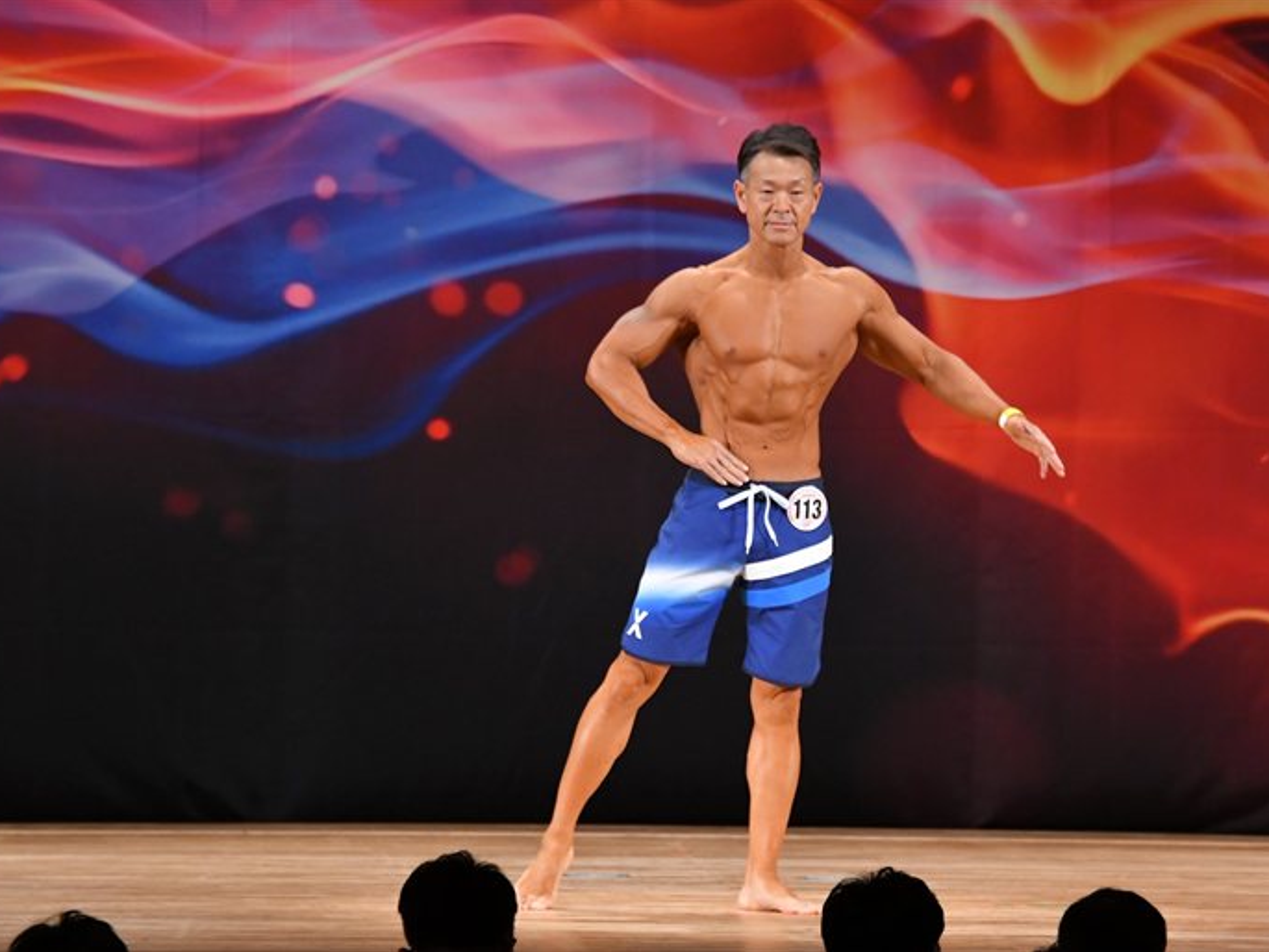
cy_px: 476
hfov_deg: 8.4
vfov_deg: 6.3
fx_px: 8653
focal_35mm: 236
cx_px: 692
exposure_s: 1/400
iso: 3200
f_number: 5.6
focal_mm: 145
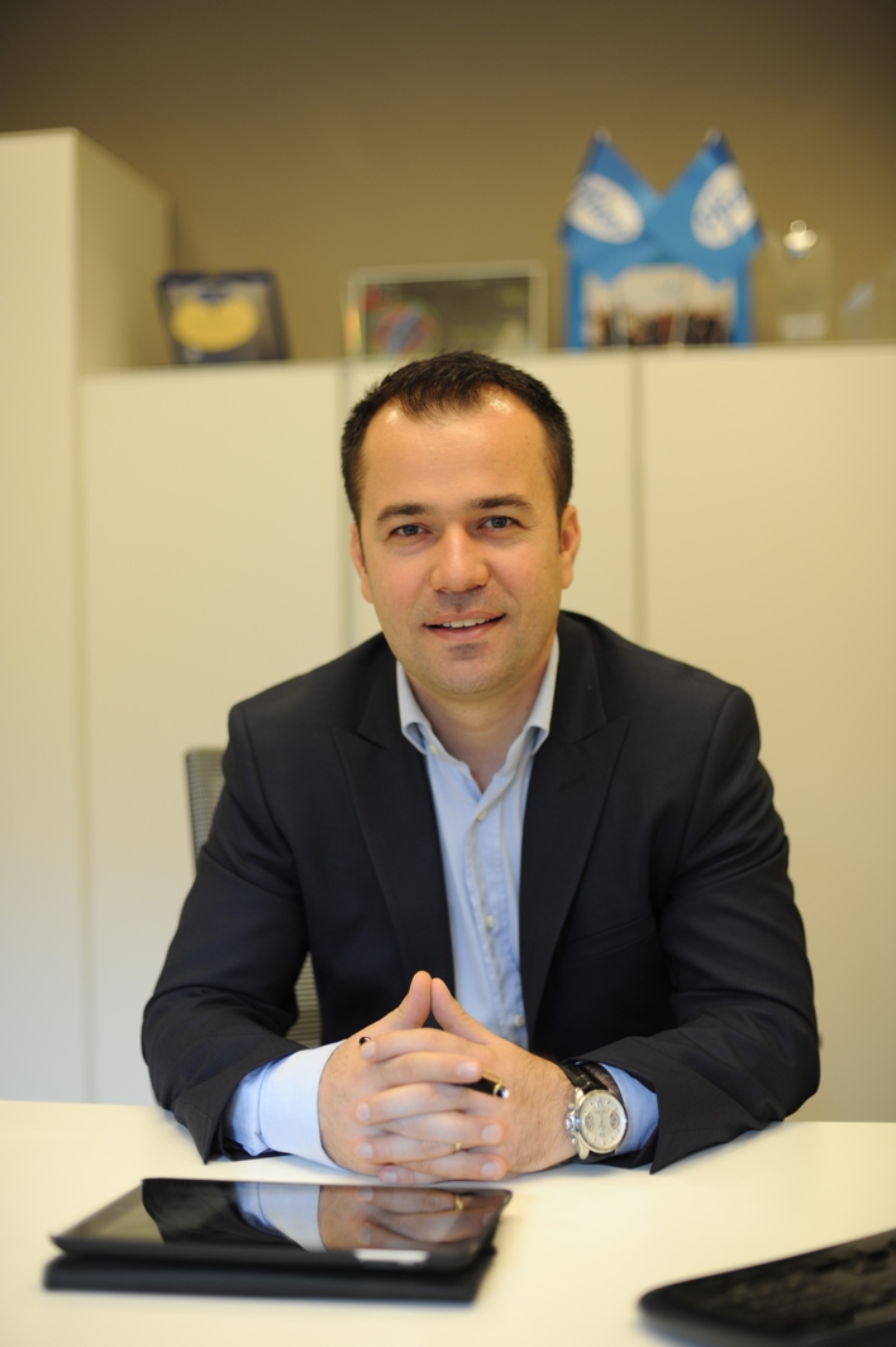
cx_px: 448
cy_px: 674
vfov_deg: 39.6
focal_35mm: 50
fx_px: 1869
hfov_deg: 27.0
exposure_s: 1/200
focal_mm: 50
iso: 250
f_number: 2
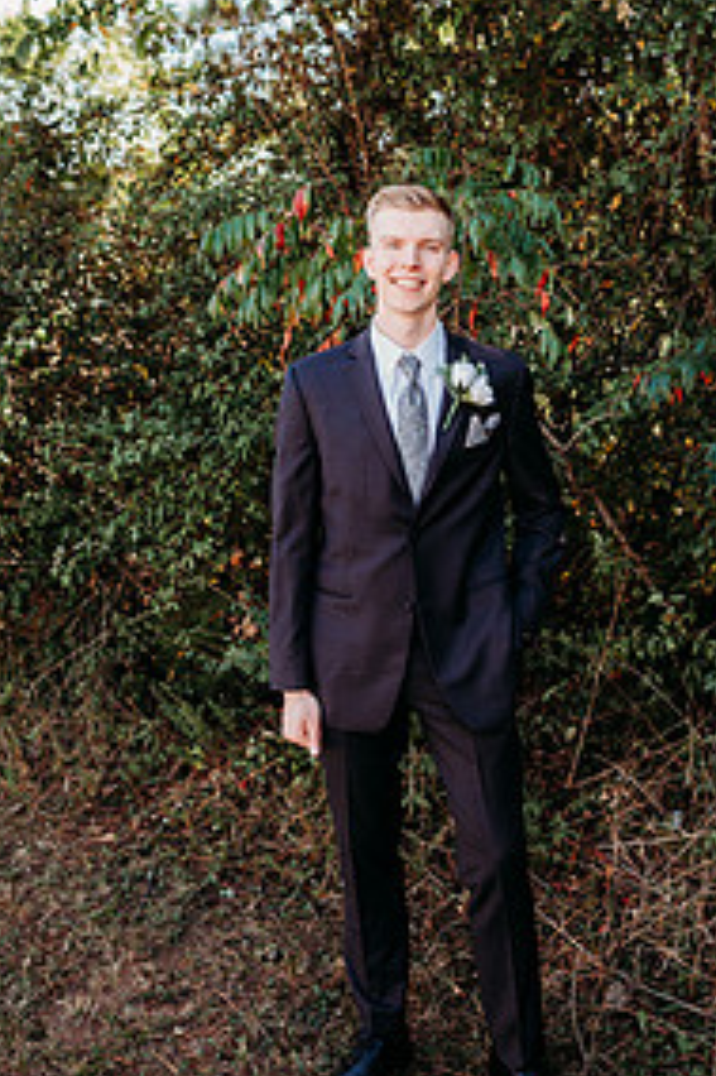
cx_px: 413
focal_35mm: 38
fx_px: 1135
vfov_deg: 50.6
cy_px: 470
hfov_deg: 34.9
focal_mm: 24
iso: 200
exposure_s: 1/400
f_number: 2.8
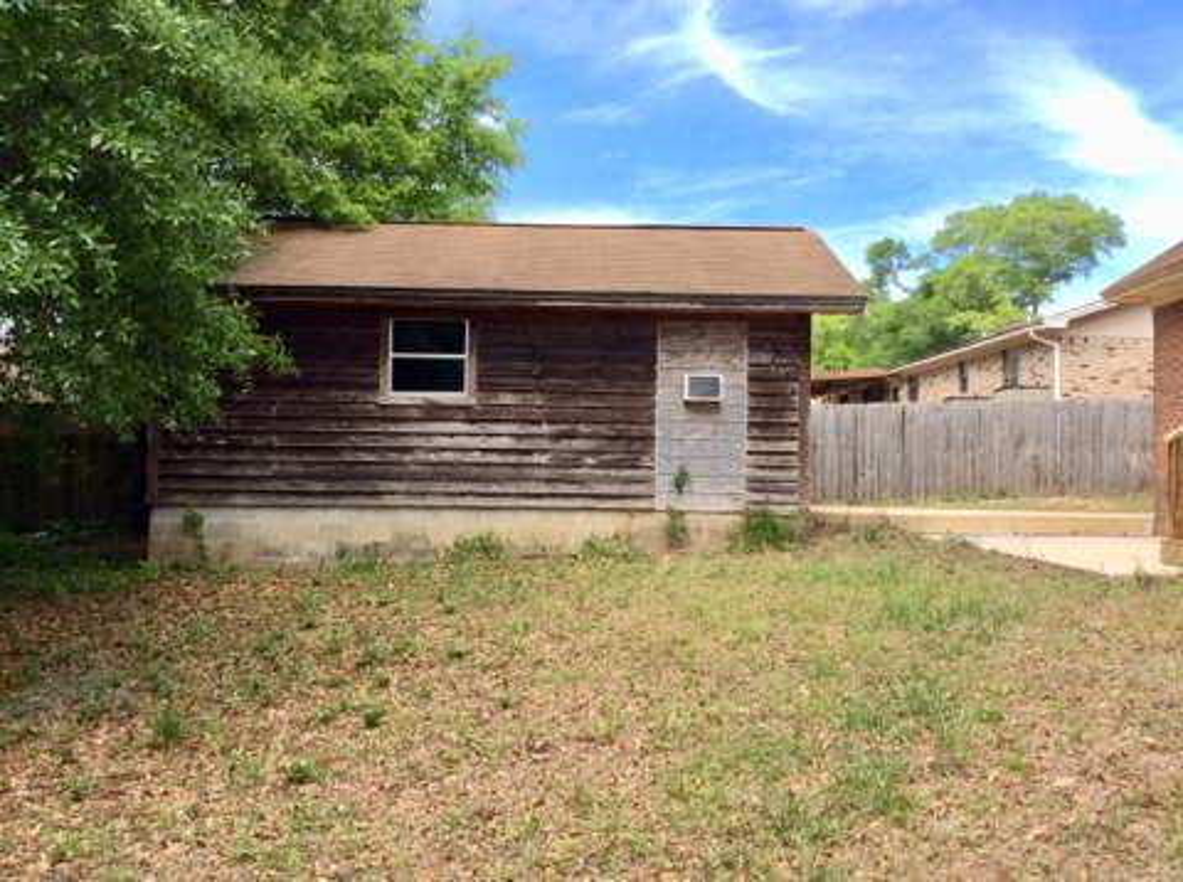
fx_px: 1091
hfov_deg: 56.9
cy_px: 441
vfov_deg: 44.0
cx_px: 592
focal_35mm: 32
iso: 32
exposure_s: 1/743
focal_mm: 3.3
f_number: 2.4
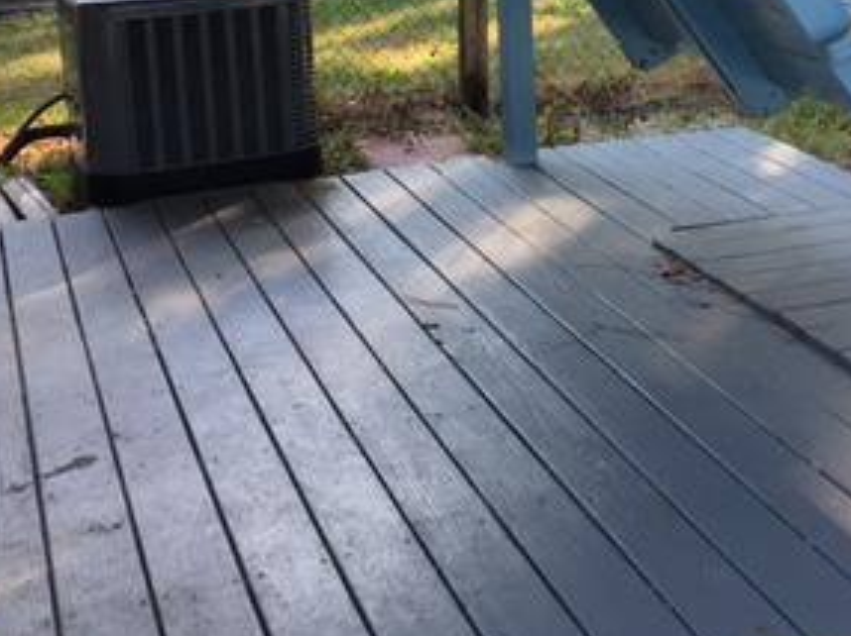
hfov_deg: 29.4
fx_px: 1597
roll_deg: +1.6
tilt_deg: -7.7
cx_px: 625
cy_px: 9
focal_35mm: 65
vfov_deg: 21.8
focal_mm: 4.15
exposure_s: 1/120
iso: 40
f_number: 2.2
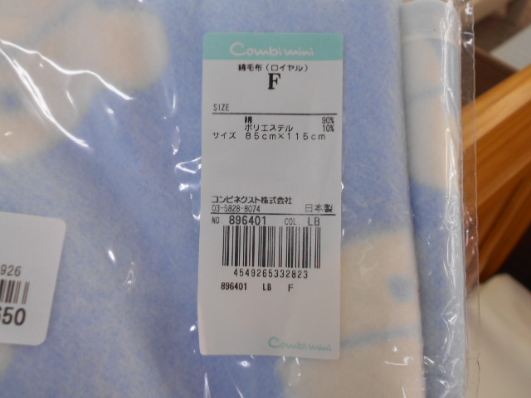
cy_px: 199
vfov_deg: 36.8
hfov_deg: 47.9
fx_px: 598
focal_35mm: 39
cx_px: 266
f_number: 3.9
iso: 140
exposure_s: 1/30
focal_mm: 6.7
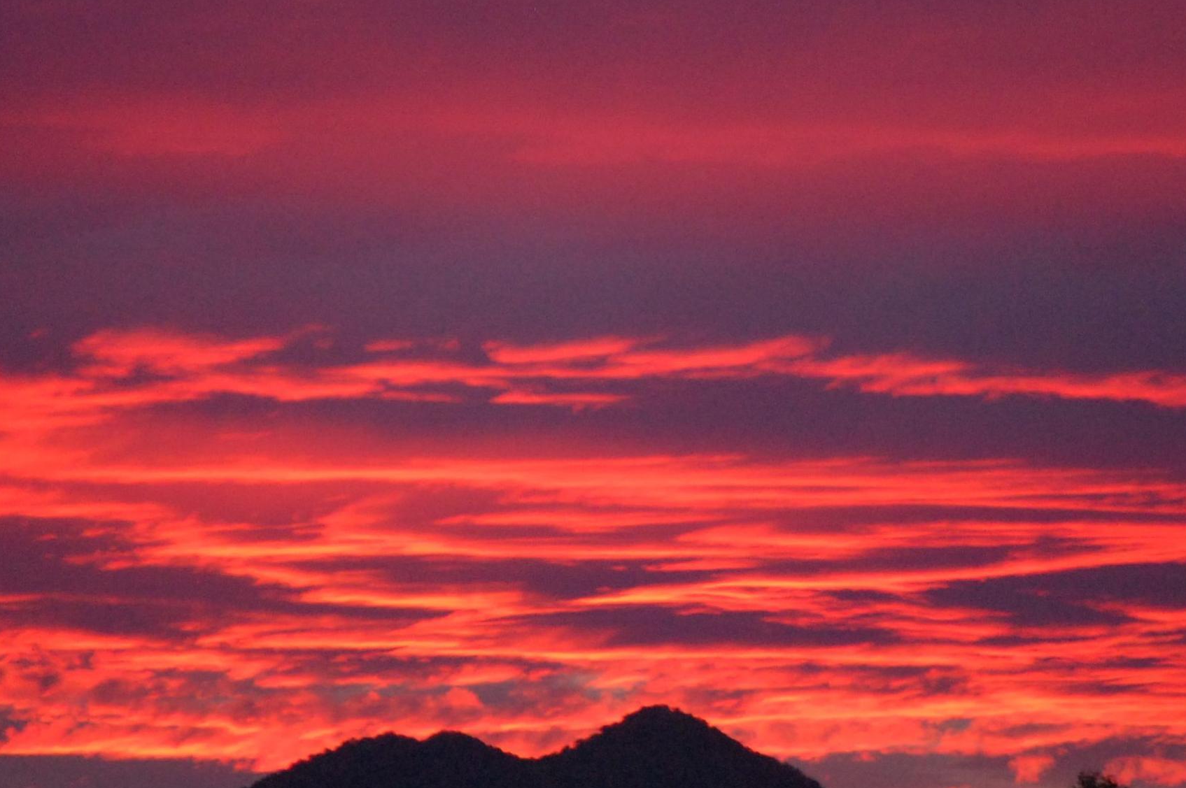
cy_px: 348
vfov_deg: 2.6
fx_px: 17478
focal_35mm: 531
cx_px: 532
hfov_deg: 3.9
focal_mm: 200
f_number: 5.6
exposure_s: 1/125
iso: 1600
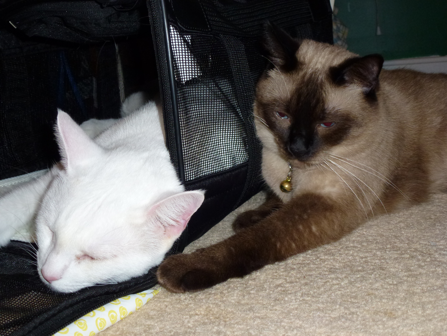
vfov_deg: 24.0
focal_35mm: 61
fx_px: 788
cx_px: 224
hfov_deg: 31.7
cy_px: 168
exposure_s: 1/60
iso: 250
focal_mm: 10.9
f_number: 4.5
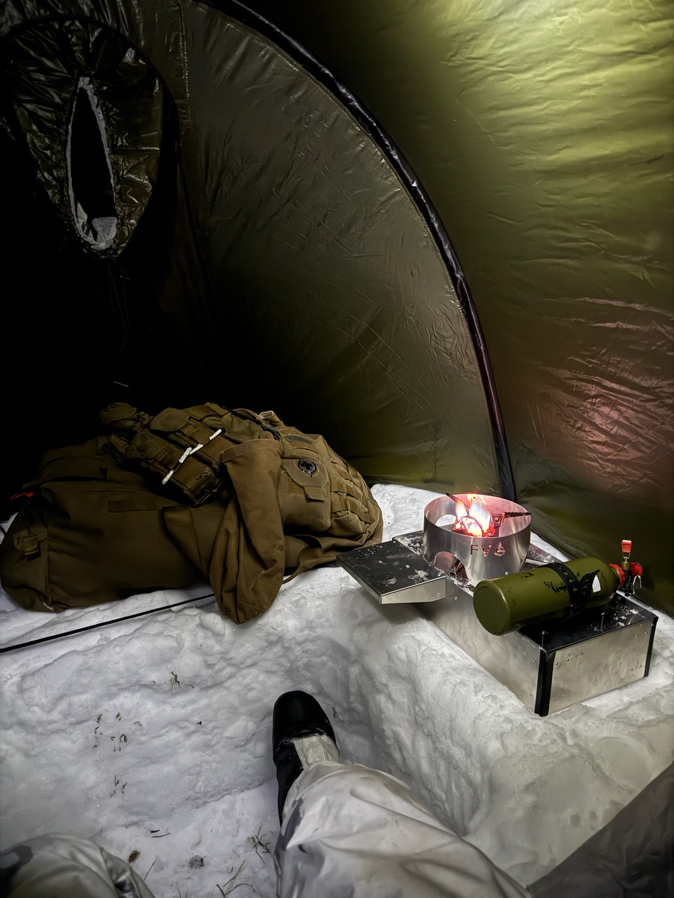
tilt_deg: -19.9
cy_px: 449
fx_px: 623
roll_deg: -0.2
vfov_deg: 71.6
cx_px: 337
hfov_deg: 56.8
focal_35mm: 24
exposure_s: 1/2
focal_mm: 6.76
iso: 4000
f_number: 1.78
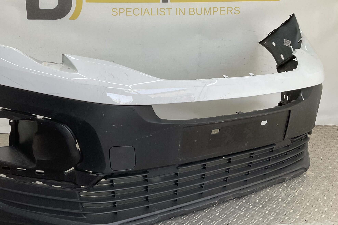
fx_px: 366
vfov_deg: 34.1
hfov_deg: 49.1
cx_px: 126
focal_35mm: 39
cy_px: 95
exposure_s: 1/211
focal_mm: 3
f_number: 1.8
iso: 16
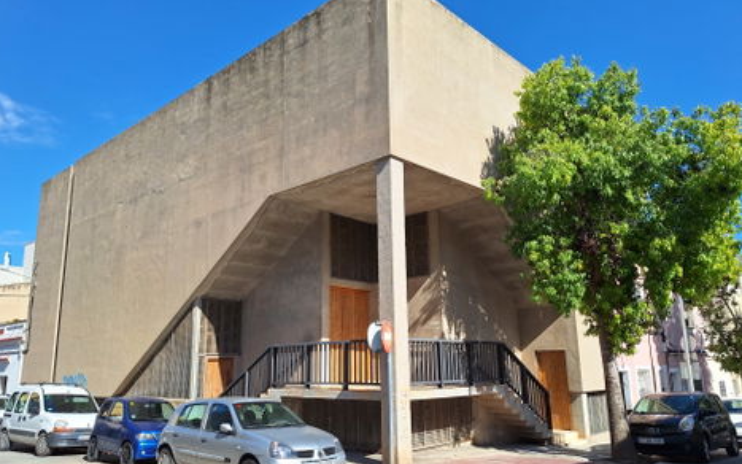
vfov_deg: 49.3
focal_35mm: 25
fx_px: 506
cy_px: 245
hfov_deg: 72.5
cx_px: 366
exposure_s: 1/2732
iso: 40
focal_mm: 5.54
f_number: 1.8
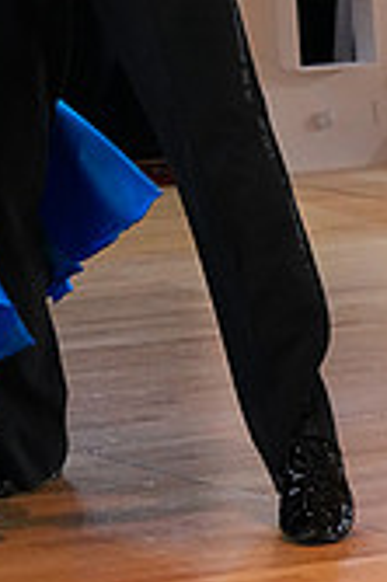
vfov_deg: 7.0
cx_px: -159
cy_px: -279
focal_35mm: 289
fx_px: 4669
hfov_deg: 4.7
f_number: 6.3
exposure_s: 1/200
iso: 5000
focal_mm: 83
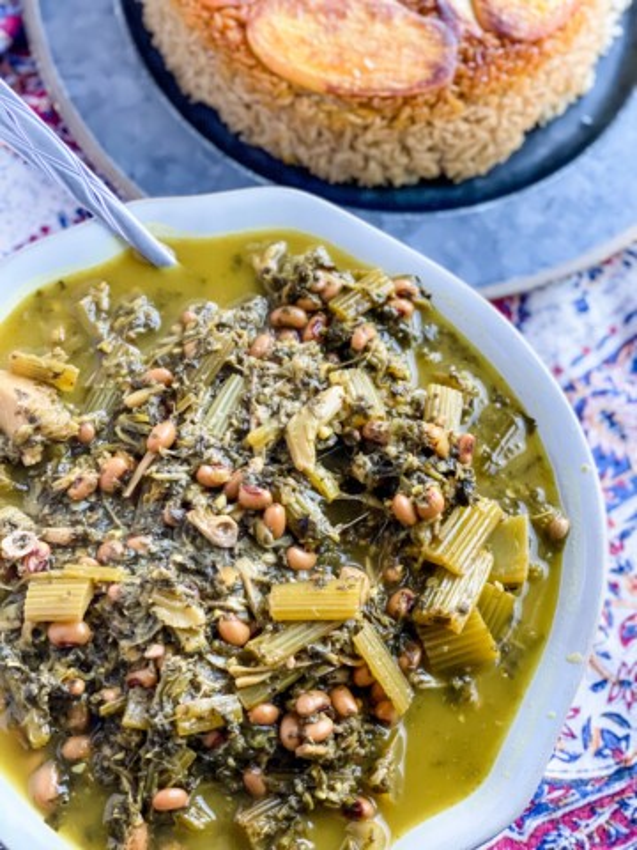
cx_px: 318
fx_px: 1276
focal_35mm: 52
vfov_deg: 36.8
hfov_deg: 28.0
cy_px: 425
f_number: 2
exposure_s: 1/75
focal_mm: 6
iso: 250
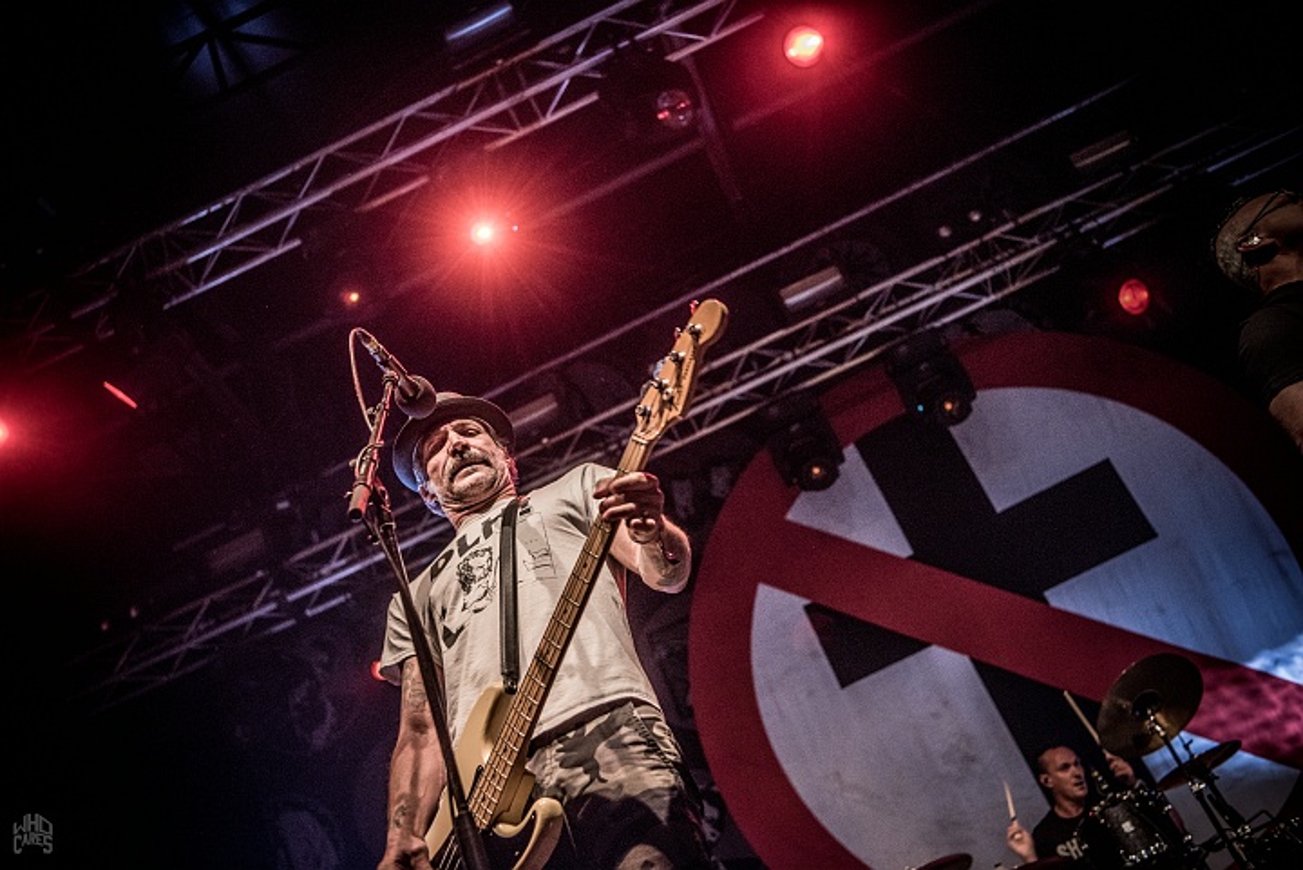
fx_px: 1449
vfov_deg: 33.4
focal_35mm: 40
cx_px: 652
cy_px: 435
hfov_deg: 48.4
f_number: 2.8
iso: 800
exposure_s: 1/100
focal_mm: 40
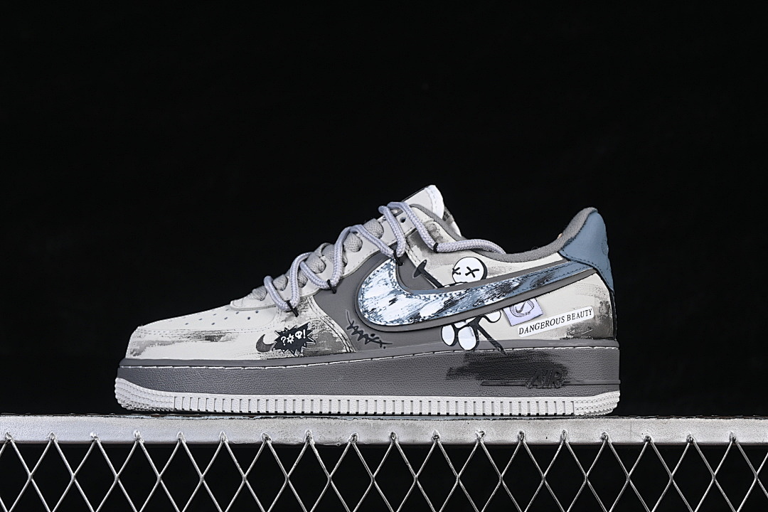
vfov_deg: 18.2
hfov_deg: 27.0
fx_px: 1600
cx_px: 384
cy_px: 256
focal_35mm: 75
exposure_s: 1/80
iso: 160
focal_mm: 50
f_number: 7.1
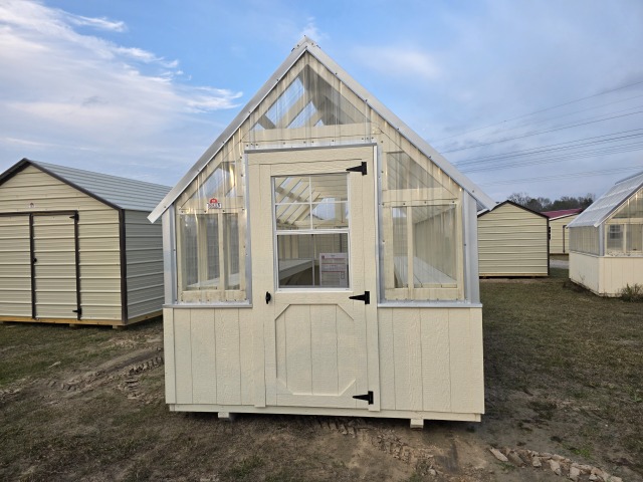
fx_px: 427
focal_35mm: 23
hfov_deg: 73.9
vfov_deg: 58.9
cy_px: 241
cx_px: 322
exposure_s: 1/359
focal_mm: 6.3
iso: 32
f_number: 1.7
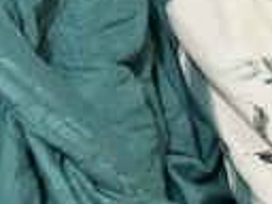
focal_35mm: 81
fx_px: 636
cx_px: -40
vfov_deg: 15.4
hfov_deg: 22.5
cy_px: 376
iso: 500
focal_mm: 5.7
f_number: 1.5
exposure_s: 1/25
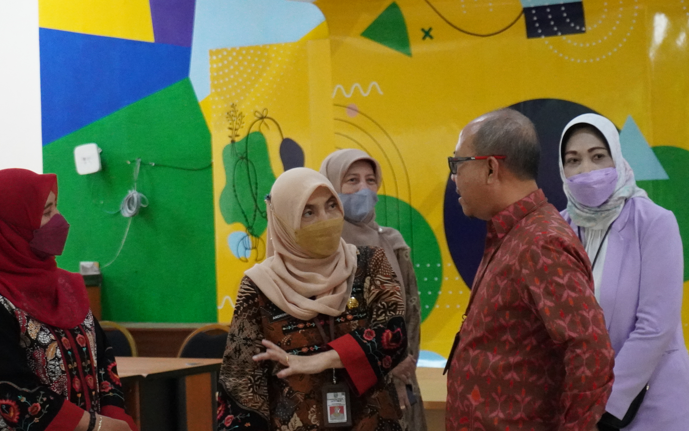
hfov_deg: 19.8
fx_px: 1972
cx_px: 293
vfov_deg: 12.5
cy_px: 194
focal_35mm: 105
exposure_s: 1/200
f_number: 5.6
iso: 8000
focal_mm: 50
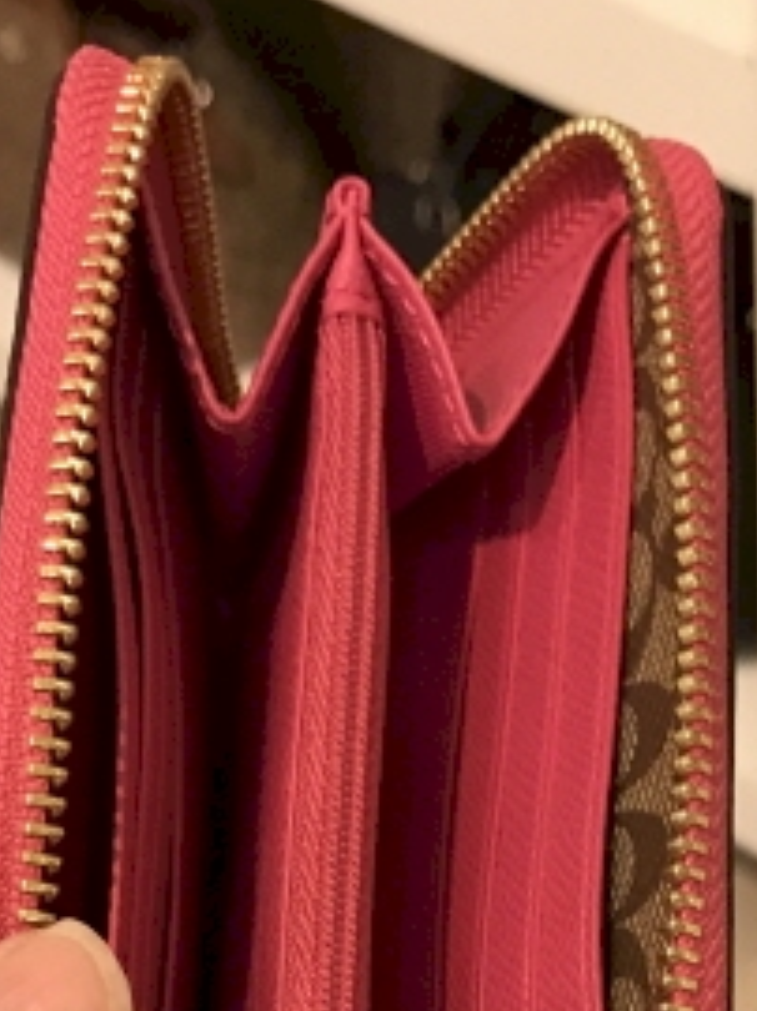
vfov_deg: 21.8
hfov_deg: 17.7
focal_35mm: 83
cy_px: 1217
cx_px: 408
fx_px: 2424
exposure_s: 1/30
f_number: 1.8
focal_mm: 3.99
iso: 40
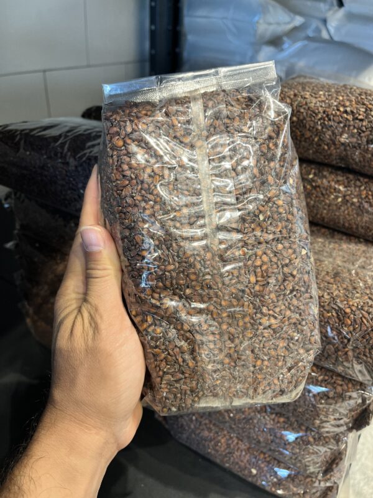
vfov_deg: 67.3
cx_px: 186
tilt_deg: -31.7
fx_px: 374
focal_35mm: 26
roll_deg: -3.5
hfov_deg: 53.1
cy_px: 249
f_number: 1.6
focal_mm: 5.1
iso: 125
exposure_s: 1/50
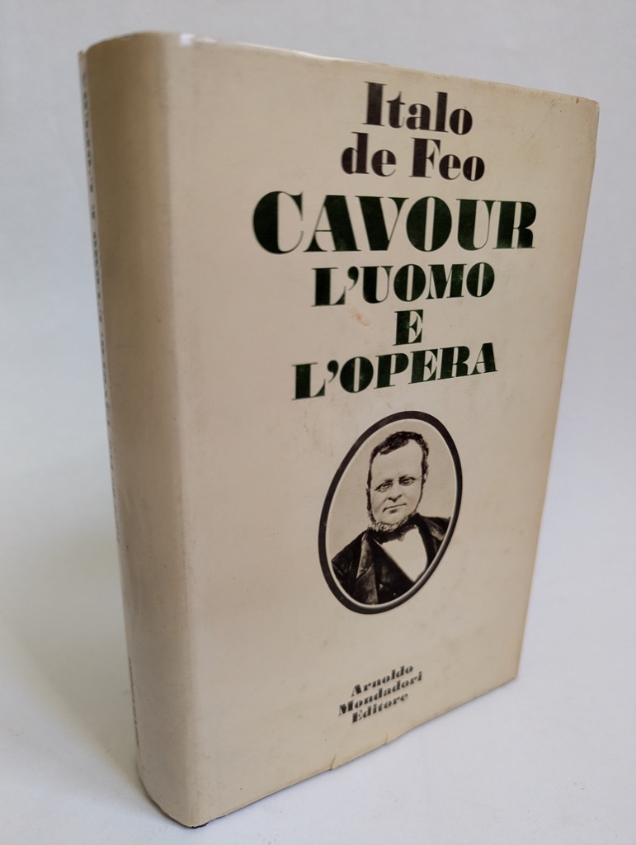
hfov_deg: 56.9
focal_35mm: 24
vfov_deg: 71.5
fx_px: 586
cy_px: 422
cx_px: 318
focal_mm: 6.81
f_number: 1.85
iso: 344
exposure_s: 1/275
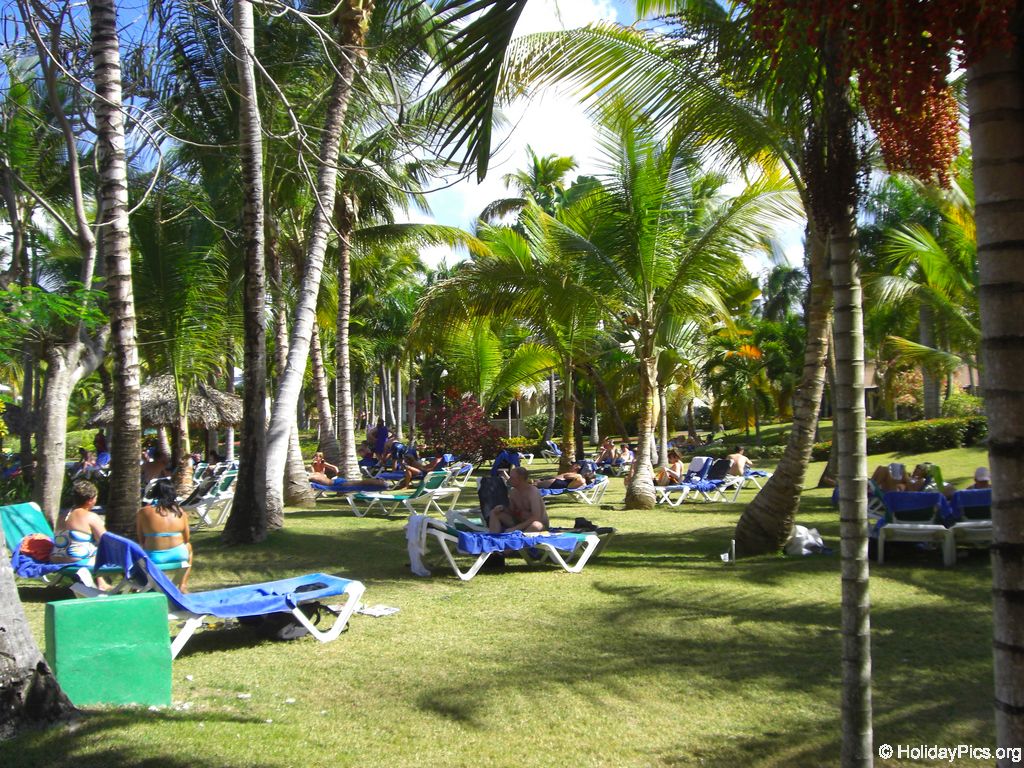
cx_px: 512
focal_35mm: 38
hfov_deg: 49.0
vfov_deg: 37.7
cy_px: 384
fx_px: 1124
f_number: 8
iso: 100
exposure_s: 1/125
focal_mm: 6.2
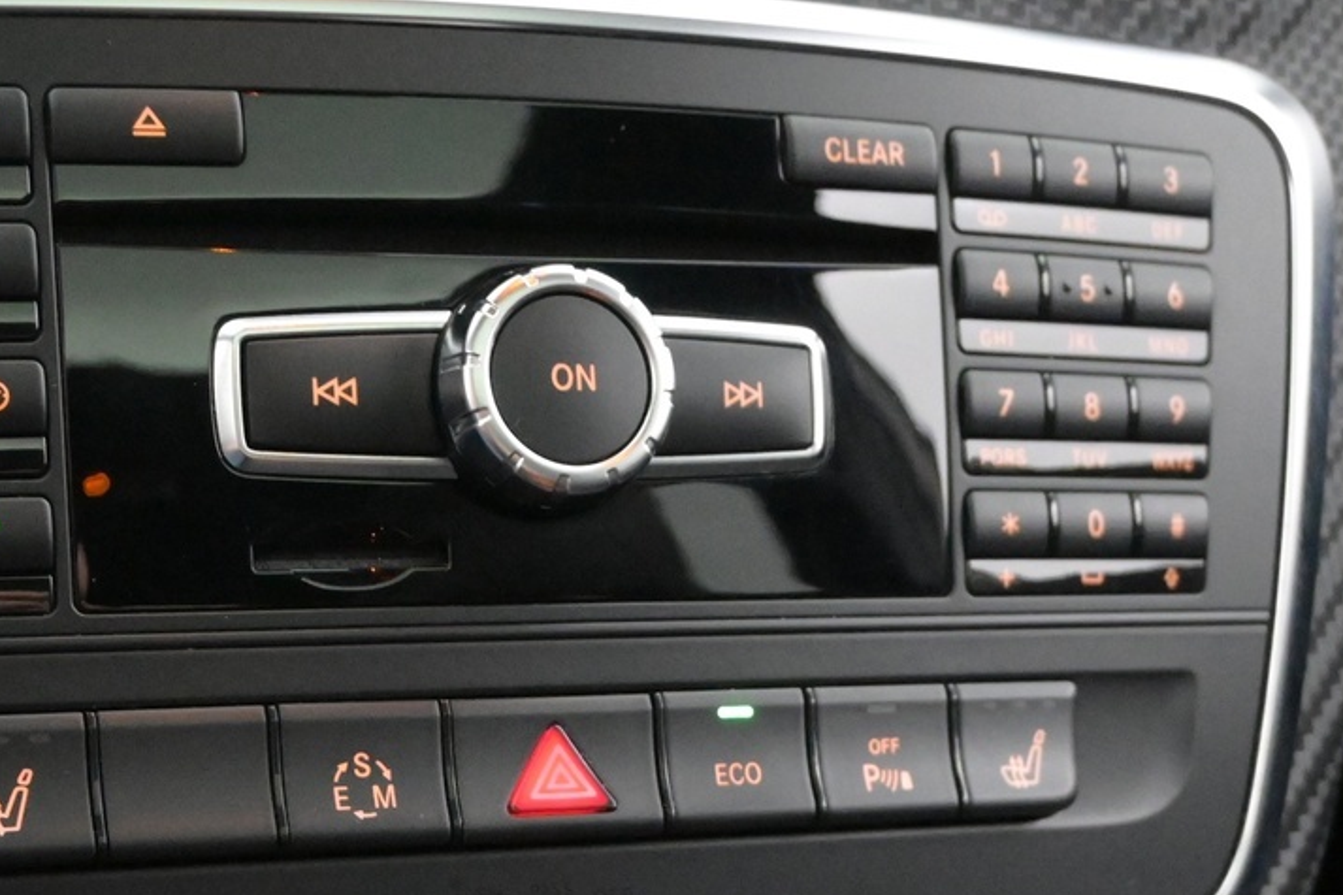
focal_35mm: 75
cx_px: 484
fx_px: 2797
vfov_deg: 17.6
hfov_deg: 26.9
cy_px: 942
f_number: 4
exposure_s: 1/40
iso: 8000
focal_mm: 22
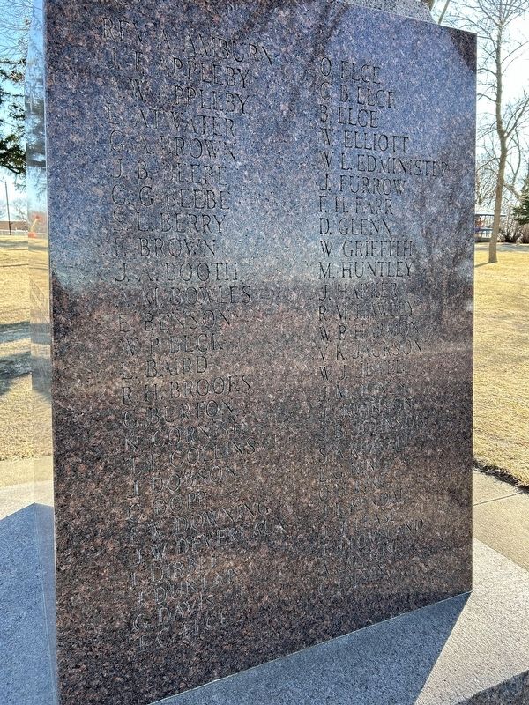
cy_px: 352
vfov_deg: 67.3
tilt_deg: -11.1
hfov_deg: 53.1
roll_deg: -0.6
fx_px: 530
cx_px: 264
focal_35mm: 26
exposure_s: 1/367
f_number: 1.5
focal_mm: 5.7
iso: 50
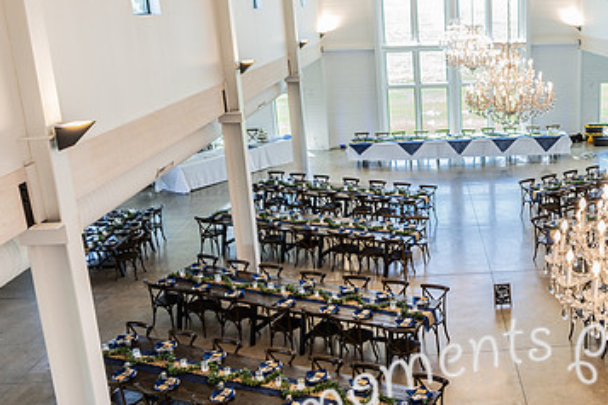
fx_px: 659
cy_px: 168
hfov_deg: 46.8
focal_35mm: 39
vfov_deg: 34.1
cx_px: 489
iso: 320
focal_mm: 24
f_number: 2.8
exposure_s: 1/160
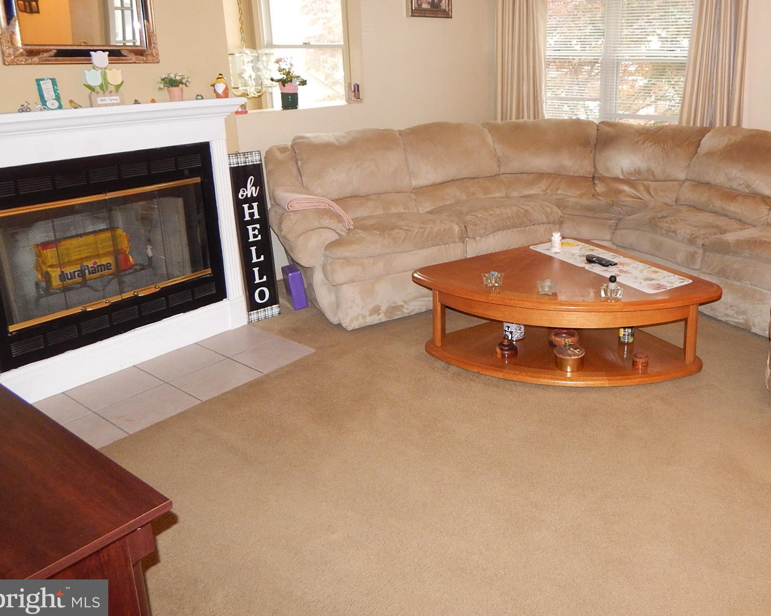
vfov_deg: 49.5
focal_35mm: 29
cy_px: 231
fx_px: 662
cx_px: 502
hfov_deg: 59.3
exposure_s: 1/30
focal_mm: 4
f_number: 3
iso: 280
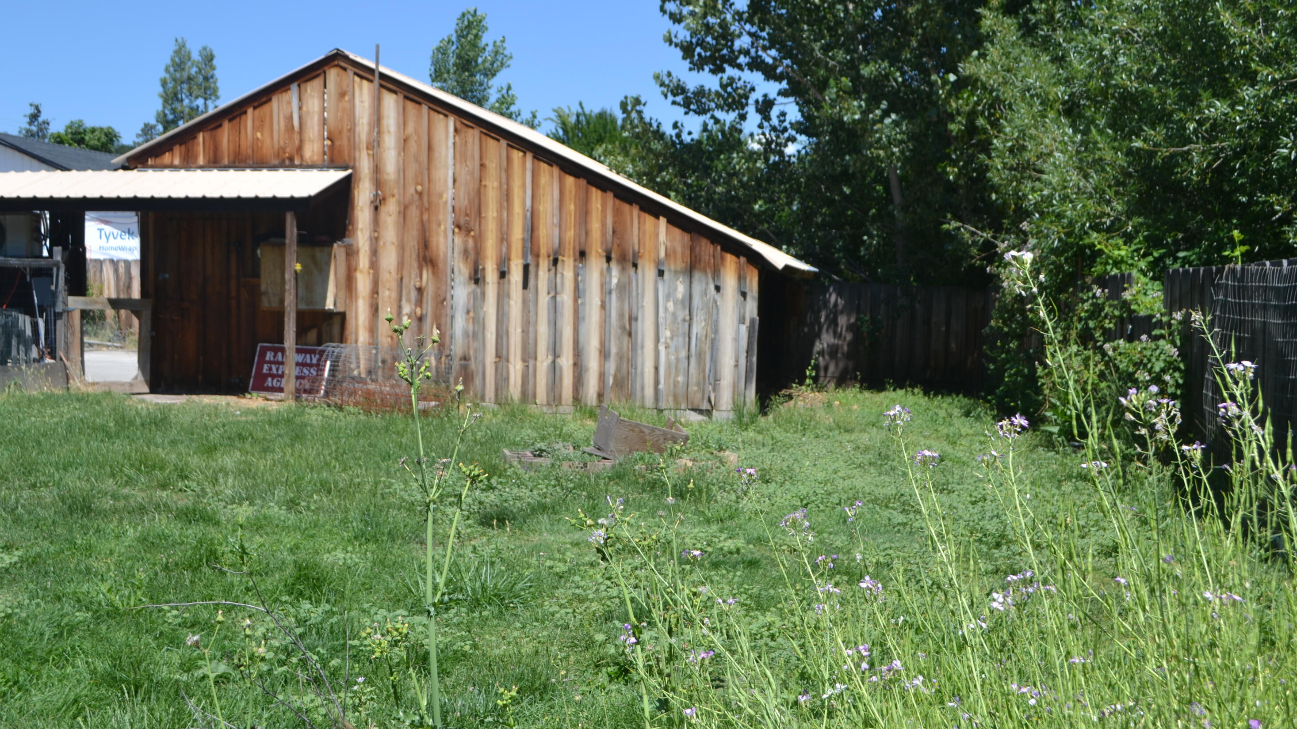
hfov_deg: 45.5
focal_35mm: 45
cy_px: 397
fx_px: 1548
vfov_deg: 26.5
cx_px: 636
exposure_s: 1/200
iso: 100
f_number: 7.1
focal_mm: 28
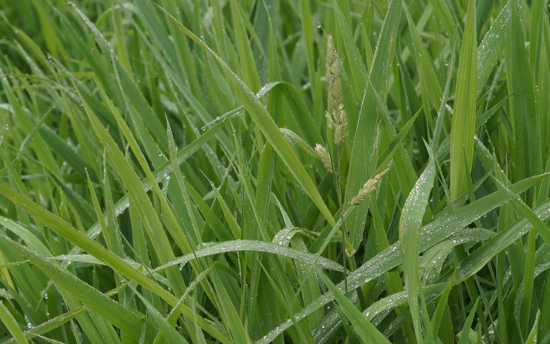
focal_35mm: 154
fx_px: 2309
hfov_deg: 13.6
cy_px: 169
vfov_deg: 8.5
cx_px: 276
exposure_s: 1/160
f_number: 8
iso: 1000
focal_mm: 100
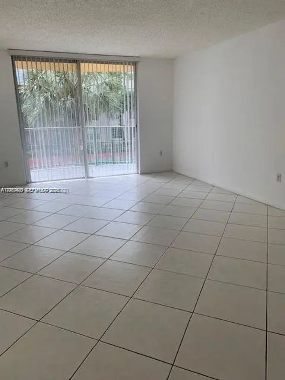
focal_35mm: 26
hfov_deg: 53.1
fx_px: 285
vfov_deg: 67.3
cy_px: 190
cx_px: 142
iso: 25
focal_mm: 4.25
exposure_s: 1/120
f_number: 1.8
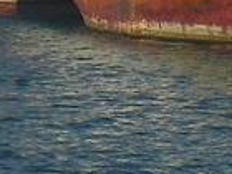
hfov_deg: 2.4
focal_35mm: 812
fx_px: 5442
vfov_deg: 1.8
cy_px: -331
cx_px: 171
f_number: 4.8
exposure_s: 1/1500
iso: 125
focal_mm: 19.7
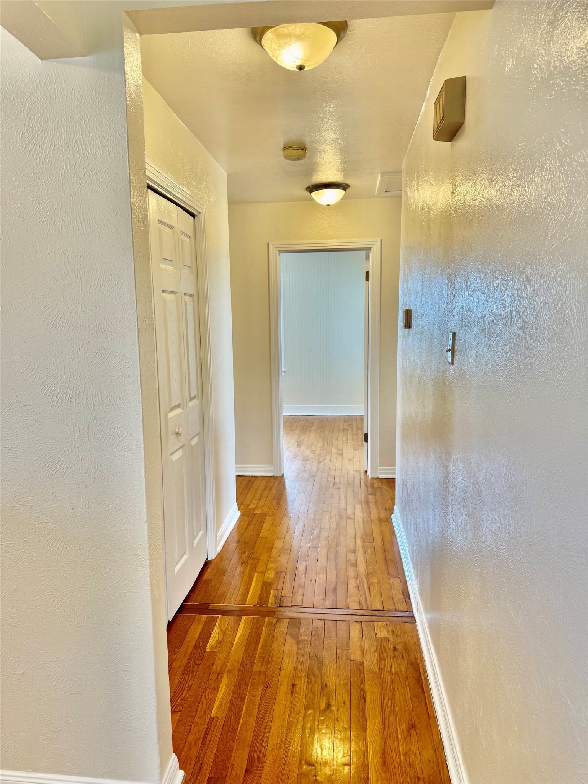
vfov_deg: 71.6
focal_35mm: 24
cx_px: 294
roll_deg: +0.6
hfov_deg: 56.8
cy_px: 392
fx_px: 544
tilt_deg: -7.6
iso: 100
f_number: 1.78
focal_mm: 6.76
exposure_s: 1/120
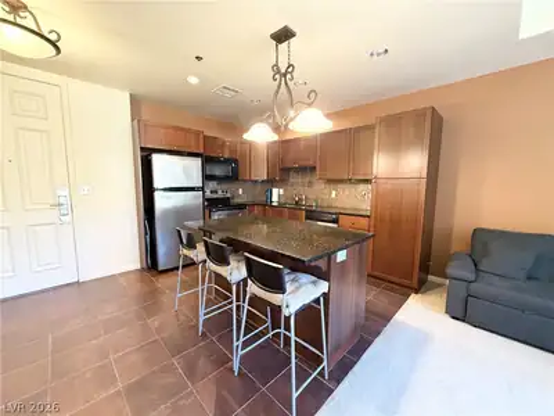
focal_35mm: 14
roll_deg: -0.5
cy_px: 208
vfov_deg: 85.7
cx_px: 277
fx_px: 224
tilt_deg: -5.8
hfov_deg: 102.1
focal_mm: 2.22
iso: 500
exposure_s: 1/60
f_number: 2.2
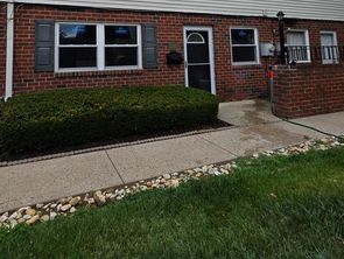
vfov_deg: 55.5
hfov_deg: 75.6
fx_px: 219
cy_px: 41
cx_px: 140
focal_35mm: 22
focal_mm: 2.2
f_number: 1.9
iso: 40
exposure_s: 1/912
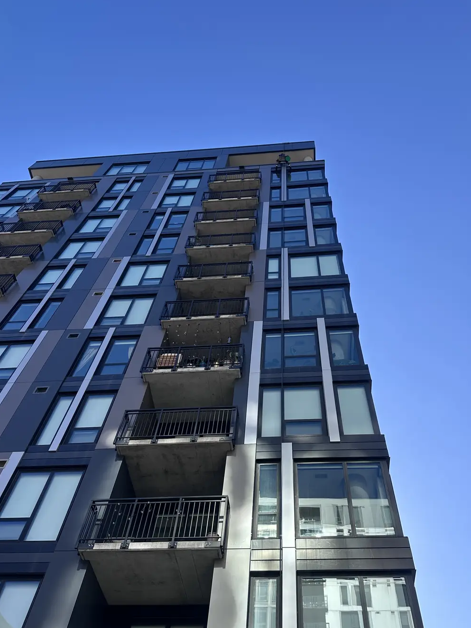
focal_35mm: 29
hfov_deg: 48.2
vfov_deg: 61.6
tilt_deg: +55.8
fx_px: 526
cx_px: 259
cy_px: 333
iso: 80
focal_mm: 6.86
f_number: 1.78
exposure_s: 1/2660
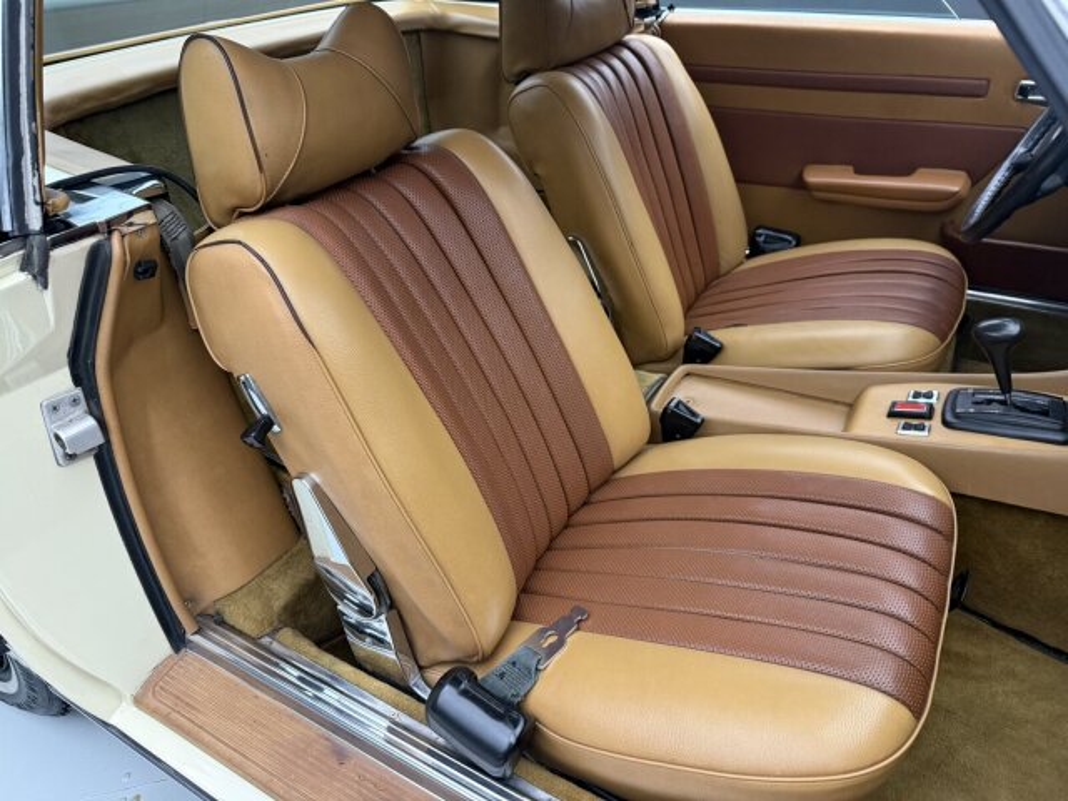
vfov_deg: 56.8
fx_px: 740
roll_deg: +2.8
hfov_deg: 71.6
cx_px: 534
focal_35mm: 24
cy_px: 400
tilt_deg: -31.8
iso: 320
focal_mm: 6.76
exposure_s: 1/58
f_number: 1.78
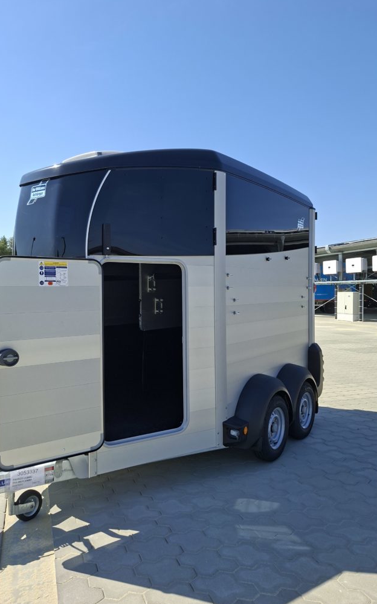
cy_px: 302
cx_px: 172
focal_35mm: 25
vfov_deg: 72.6
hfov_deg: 49.2
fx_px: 411
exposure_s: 1/1453
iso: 50
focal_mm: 5.54
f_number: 1.8
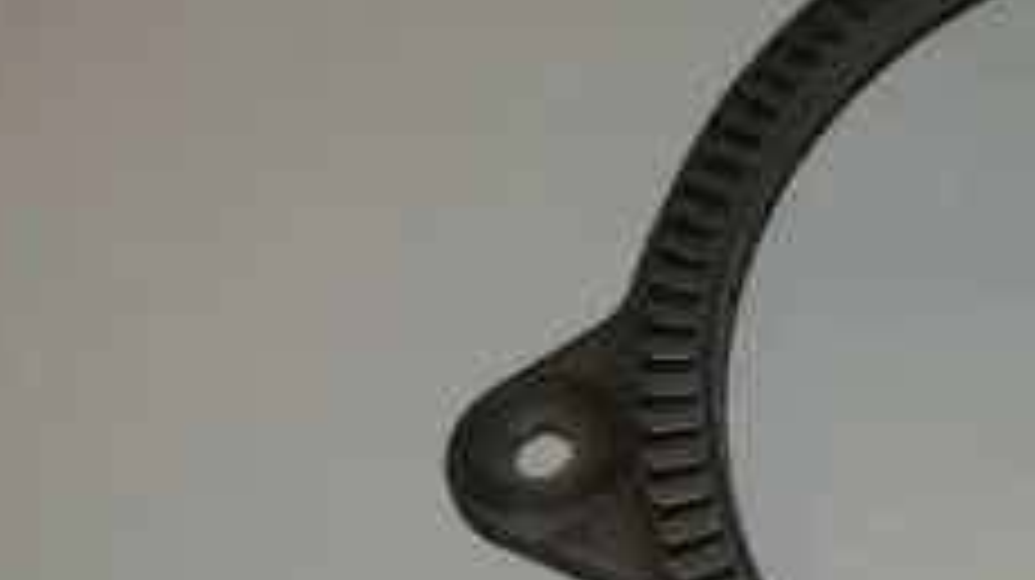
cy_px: 513
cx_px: 1107
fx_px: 2359
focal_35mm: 86
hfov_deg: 23.4
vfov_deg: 13.9
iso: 200
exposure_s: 1/60
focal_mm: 13.1
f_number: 4
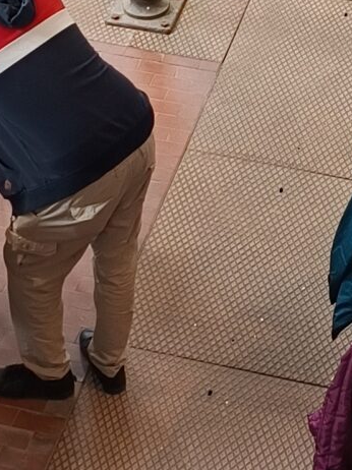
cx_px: 281
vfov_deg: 14.7
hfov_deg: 11.1
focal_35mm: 133
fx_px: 1805
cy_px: 39
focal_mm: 5.89
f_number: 1.4
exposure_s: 1/100
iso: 374
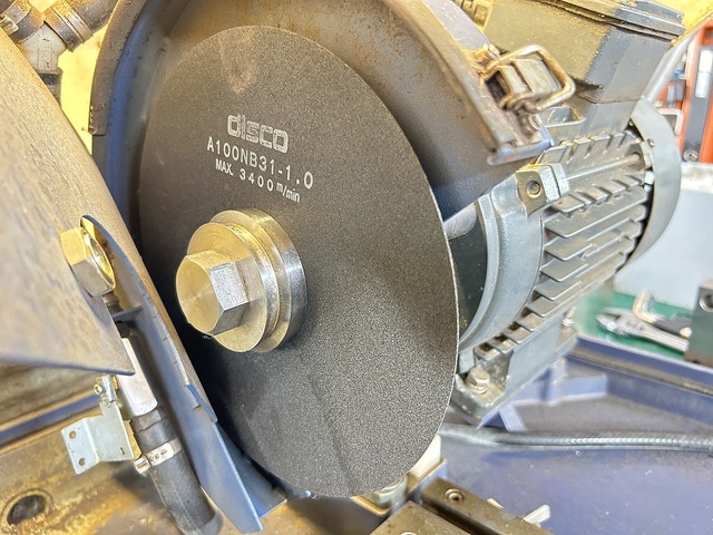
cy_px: 268
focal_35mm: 26
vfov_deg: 53.1
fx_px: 536
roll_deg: +1.5
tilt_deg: -18.2
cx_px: 356
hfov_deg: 67.3
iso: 500
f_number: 1.5
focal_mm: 5.7
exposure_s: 1/33
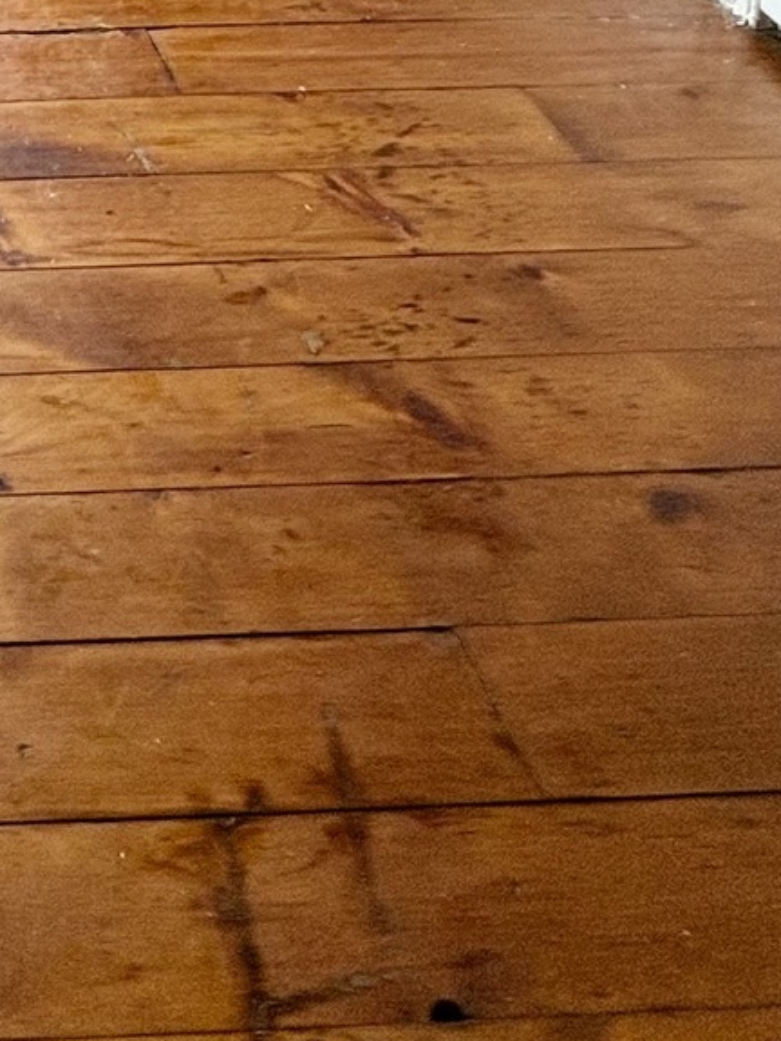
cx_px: -376
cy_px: -602
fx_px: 1685
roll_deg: -0.3
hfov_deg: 21.9
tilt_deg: -12.7
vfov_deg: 24.6
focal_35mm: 56
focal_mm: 2.22
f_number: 2.2
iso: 125
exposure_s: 1/99
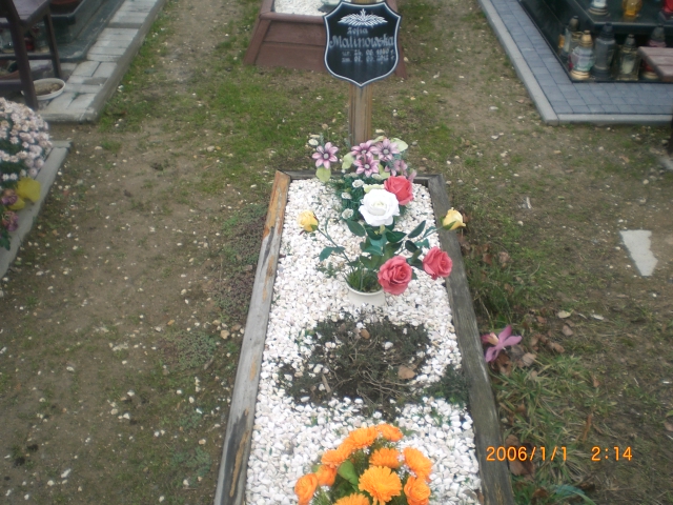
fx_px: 739
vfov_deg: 37.7
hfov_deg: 49.0
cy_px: 252
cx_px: 336
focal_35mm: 38
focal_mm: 6.3
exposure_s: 1/80
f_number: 3.1
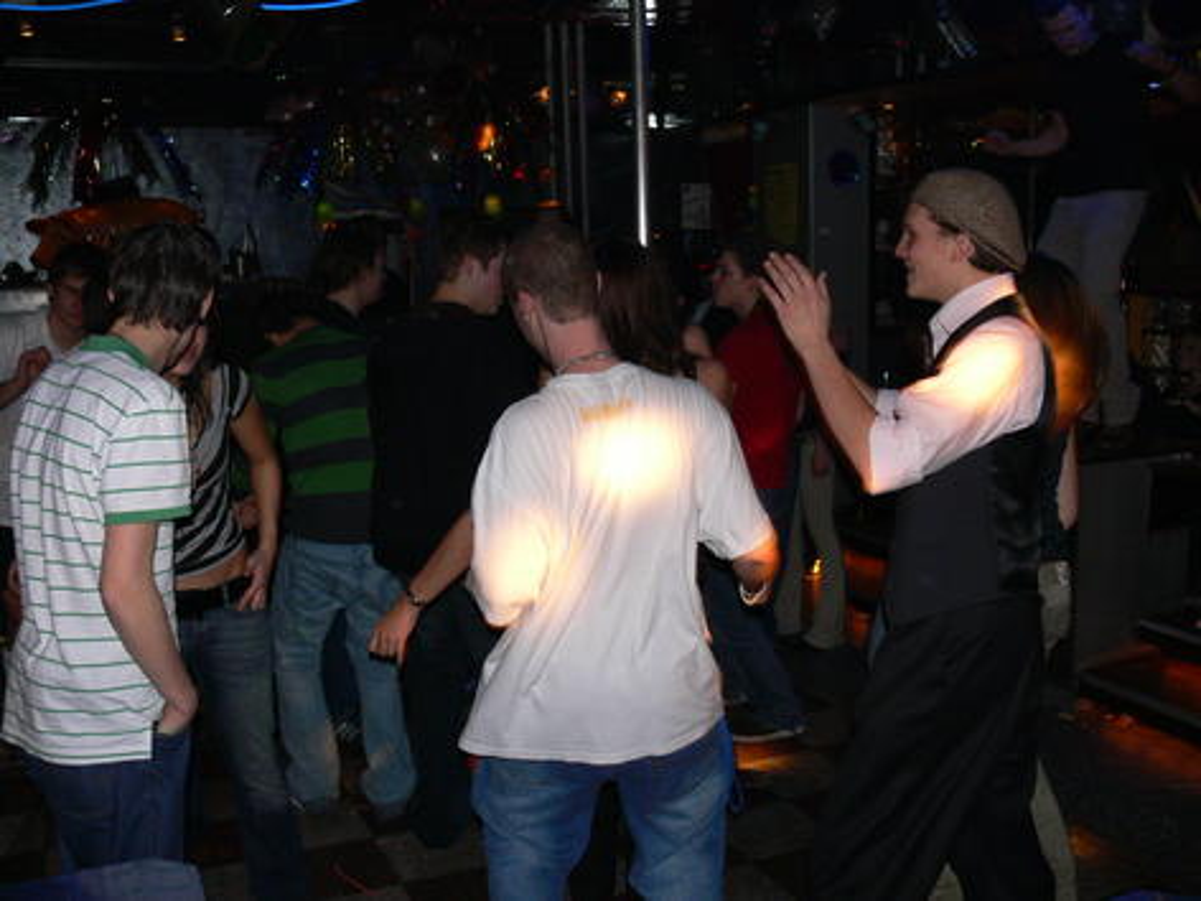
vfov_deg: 40.7
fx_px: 1214
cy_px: 450
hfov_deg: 52.6
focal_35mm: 35
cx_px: 600
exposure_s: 1/30
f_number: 2.8
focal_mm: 7.4
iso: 100
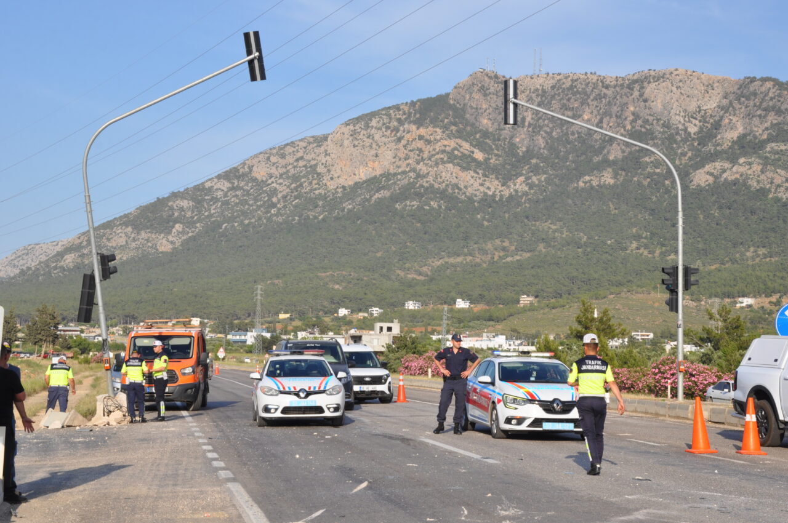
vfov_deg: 18.9
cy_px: 262
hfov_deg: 28.1
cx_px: 394
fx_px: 1574
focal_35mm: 72
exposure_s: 1/200
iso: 200
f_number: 14
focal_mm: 48
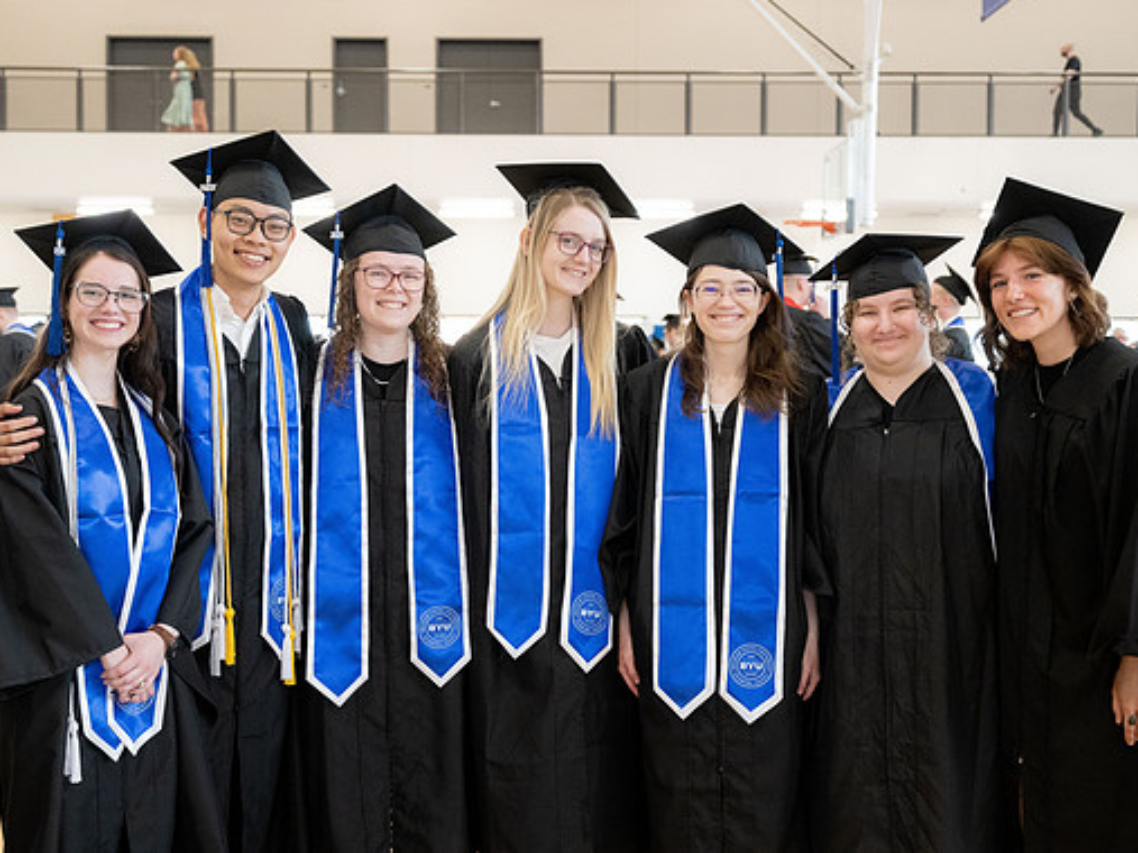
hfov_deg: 34.9
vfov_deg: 26.5
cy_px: 421
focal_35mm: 55
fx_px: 1808
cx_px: 595
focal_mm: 50
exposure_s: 1/200
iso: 4000
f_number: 4
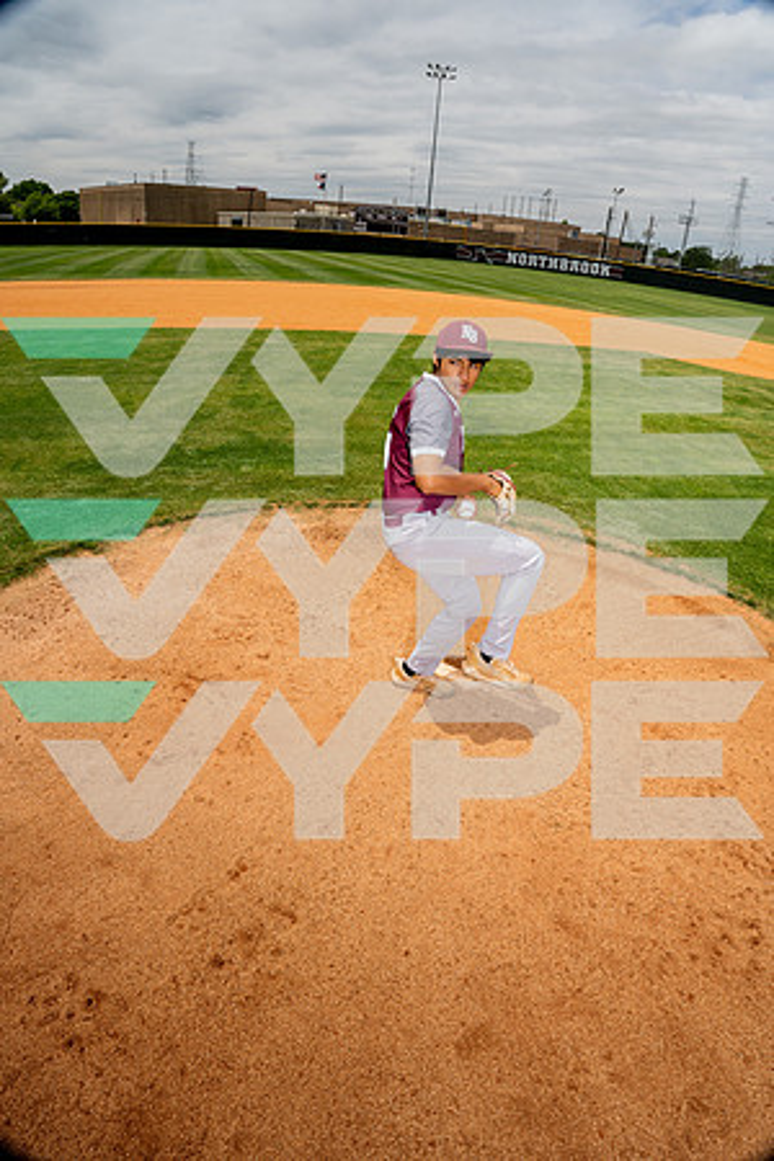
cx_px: 387
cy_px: 580
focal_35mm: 20
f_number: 10
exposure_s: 1/250
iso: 100
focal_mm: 20
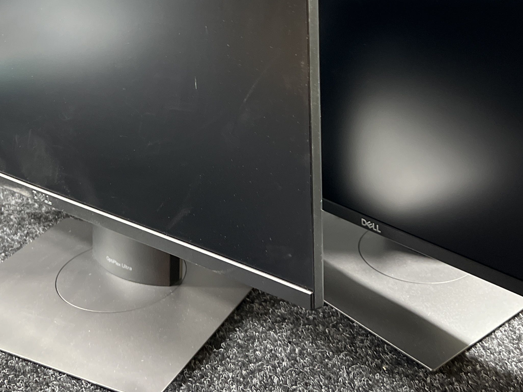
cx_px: 289
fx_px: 771
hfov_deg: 37.5
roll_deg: -1.4
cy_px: 90
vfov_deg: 28.1
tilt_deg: -19.4
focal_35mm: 51
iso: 400
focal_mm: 5.7
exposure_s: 1/50
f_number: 1.5
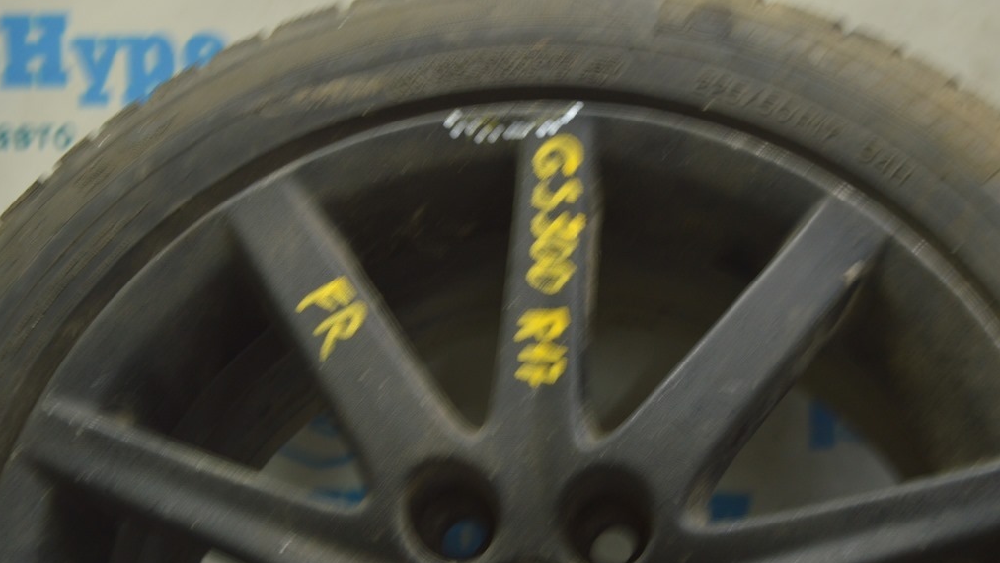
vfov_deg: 16.5
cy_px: 320
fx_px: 1936
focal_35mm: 73
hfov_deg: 29.0
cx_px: 496
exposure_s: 1/20
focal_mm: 46
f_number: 5.6
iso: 400
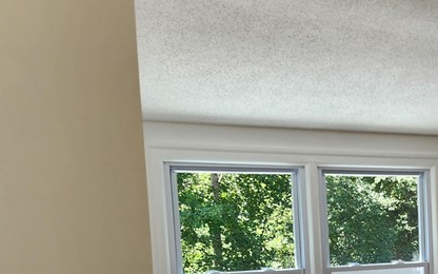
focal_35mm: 60
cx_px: 516
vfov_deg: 20.6
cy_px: 302
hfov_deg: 29.6
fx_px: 716
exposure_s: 1/120
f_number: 1.8
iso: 32
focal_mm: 6.4
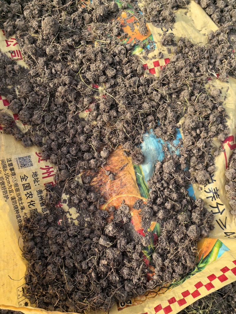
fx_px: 245
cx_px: 118
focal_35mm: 27
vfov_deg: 65.3
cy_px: 157
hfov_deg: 51.3
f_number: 2
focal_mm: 5.75
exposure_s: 1/1681
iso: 50
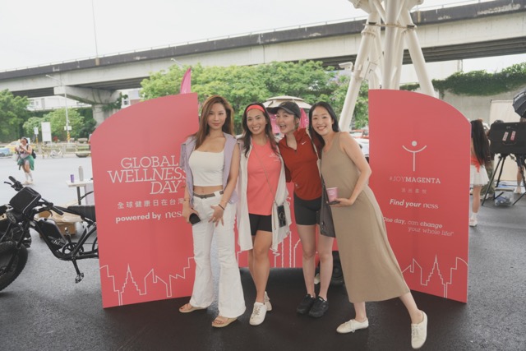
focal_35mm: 30
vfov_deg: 43.6
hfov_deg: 61.9
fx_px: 438
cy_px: 176
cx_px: 263
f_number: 2.8
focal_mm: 30
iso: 200
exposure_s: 1/500
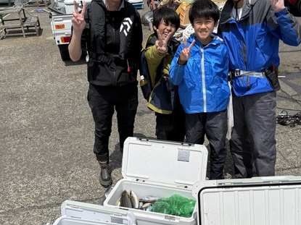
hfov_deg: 50.0
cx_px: 174
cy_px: 127
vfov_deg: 38.6
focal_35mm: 37
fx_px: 322
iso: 80
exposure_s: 1/10309
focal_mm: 6.76
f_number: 1.78
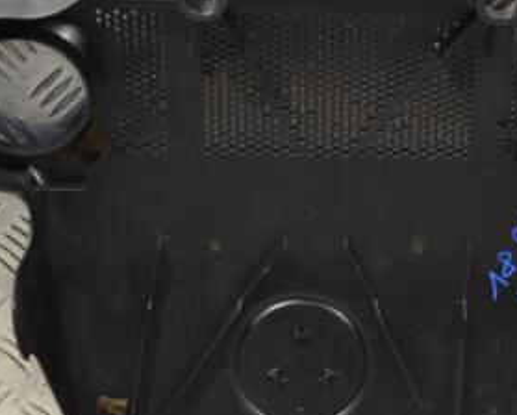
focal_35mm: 136
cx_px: 341
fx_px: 2084
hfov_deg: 14.1
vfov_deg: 11.4
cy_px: 235
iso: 360
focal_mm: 45
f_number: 5.3
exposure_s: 1/30
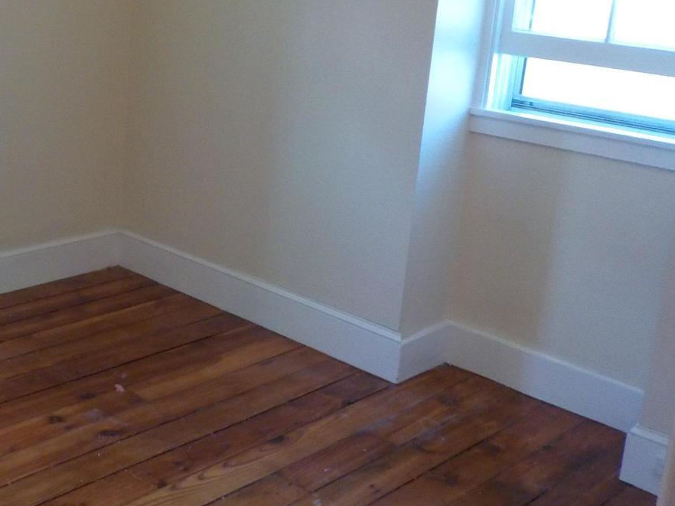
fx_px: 955
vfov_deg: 29.5
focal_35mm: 49
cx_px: 129
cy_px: 180
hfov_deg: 37.4
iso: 280
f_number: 3.3
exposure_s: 1/30
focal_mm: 4.1
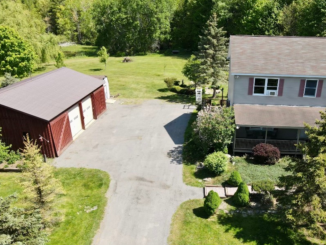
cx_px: 203
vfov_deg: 45.4
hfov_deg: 57.6
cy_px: 136
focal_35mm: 31
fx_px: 292
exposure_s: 1/320
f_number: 2.8
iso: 100
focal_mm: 4.5
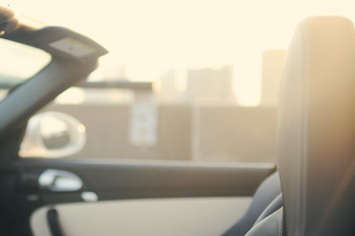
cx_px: 48
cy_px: 140
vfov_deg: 21.9
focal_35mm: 62
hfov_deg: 31.2
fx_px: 611
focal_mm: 35
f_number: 1.4
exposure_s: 1/800
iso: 320
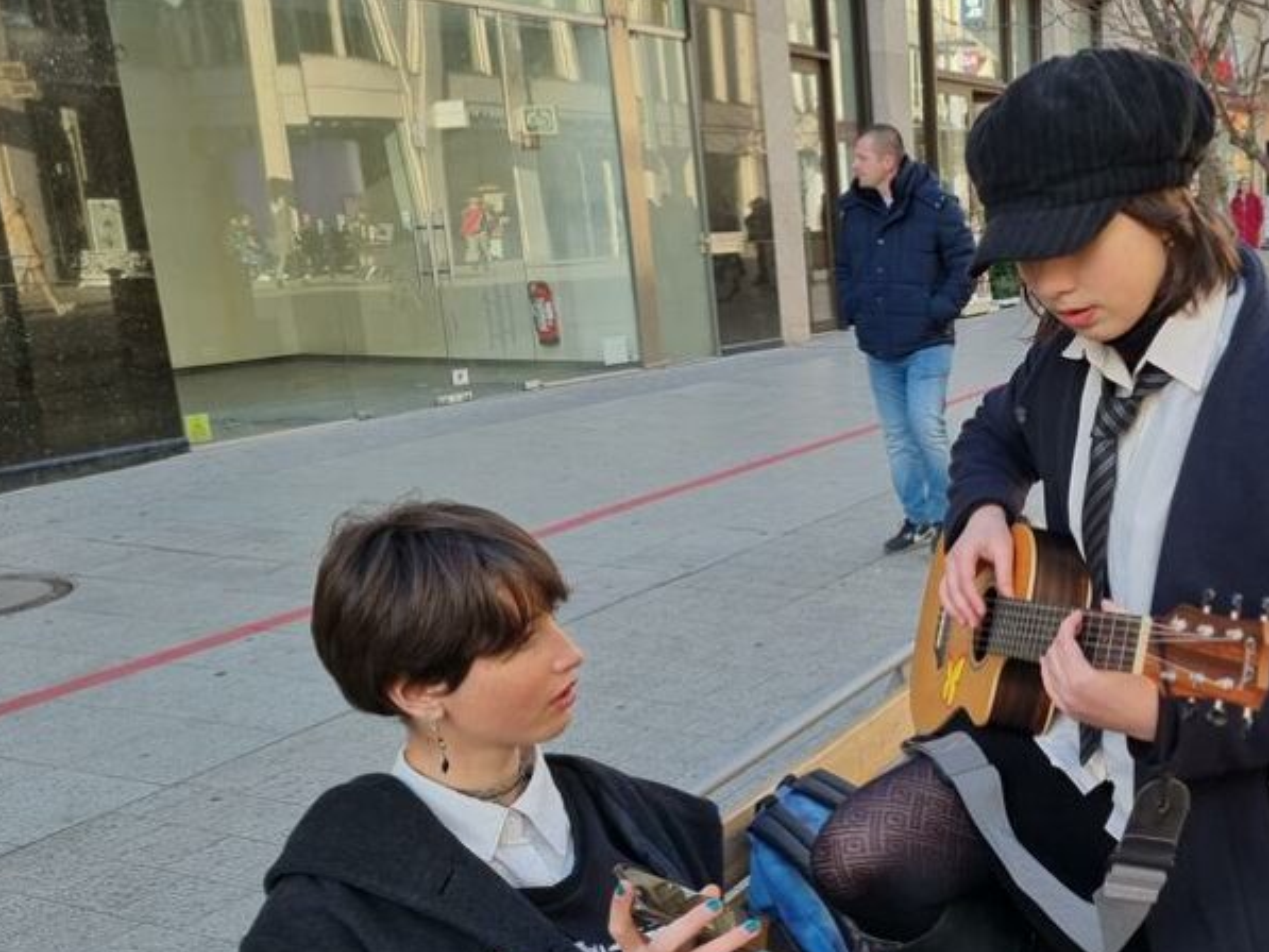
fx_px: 1503
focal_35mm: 41
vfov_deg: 34.9
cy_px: 602
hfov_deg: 43.4
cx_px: 1035
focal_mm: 6.7
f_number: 1.8
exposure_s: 1/100
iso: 50
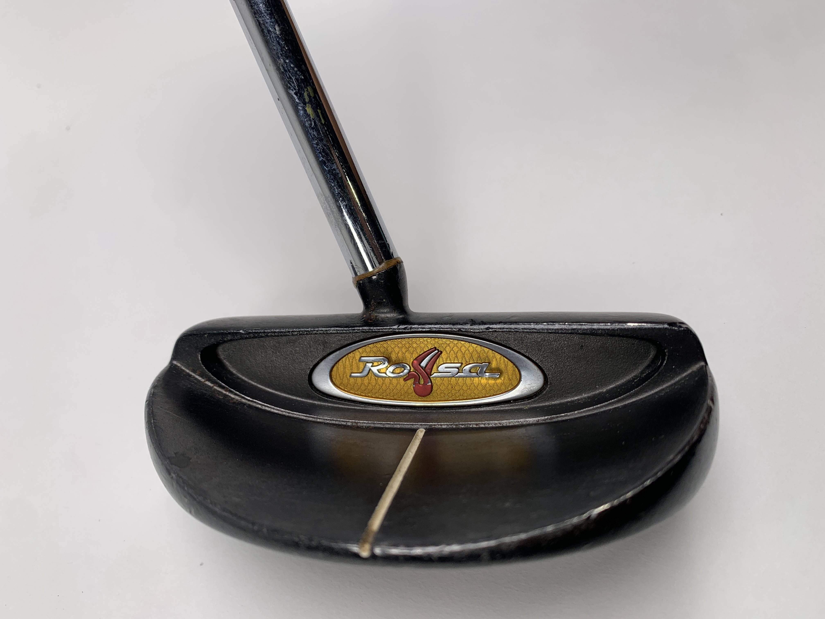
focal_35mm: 26
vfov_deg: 53.1
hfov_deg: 67.3
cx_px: 412
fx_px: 620
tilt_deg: -55.0
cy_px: 310
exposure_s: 1/275
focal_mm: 4.25
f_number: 1.8
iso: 25
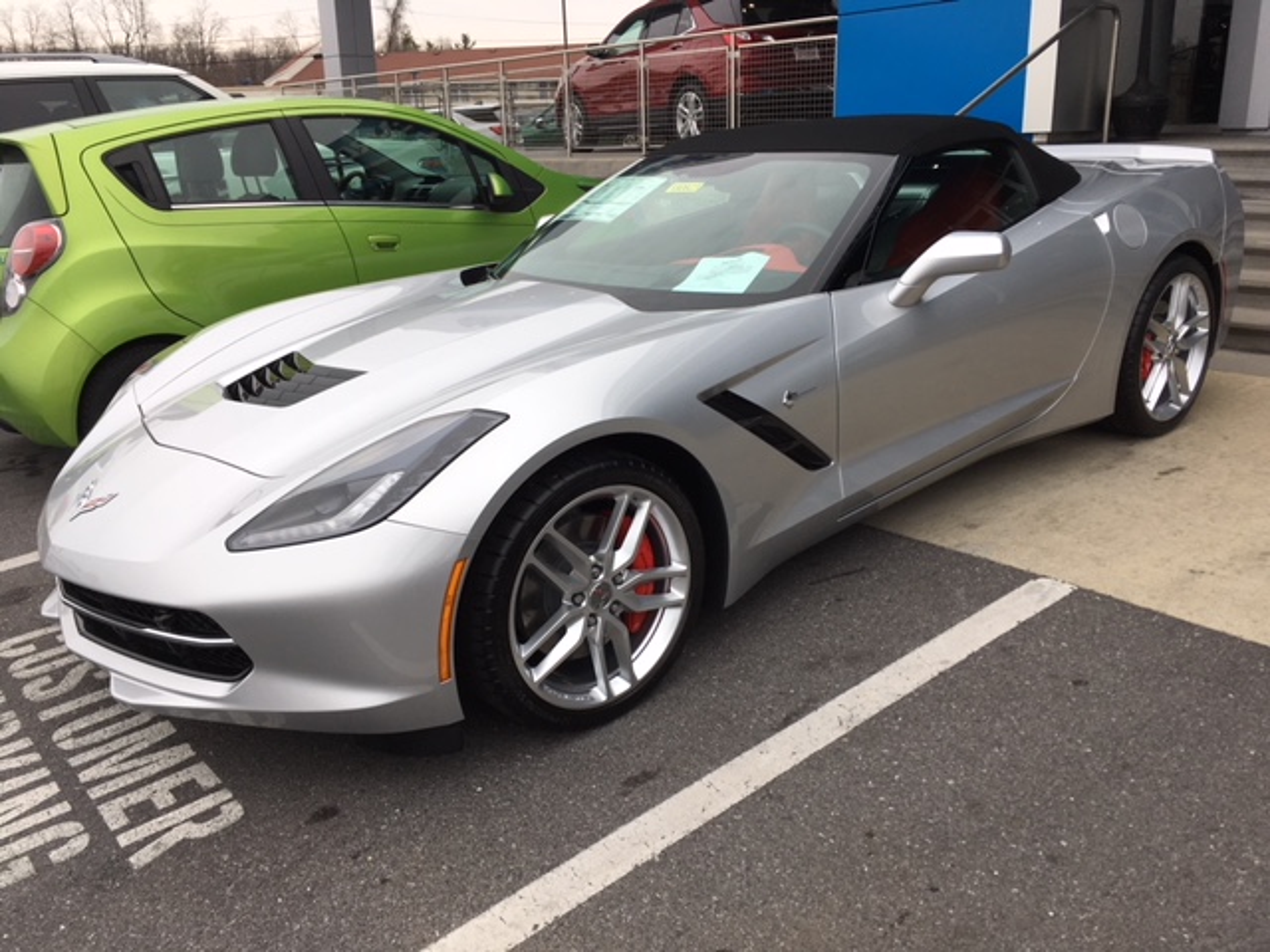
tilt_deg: -17.7
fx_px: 1064
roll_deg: +0.3
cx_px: 635
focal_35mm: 29
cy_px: 476
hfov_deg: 61.7
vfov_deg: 48.2
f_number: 2.2
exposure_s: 1/413
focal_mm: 4.15
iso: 25
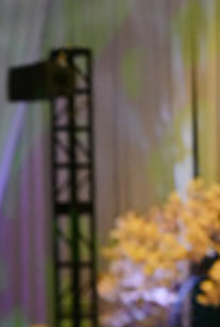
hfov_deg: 4.5
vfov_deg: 6.7
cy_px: 546
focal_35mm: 301
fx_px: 2746
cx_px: -171
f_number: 4
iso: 3200
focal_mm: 79
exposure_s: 1/400
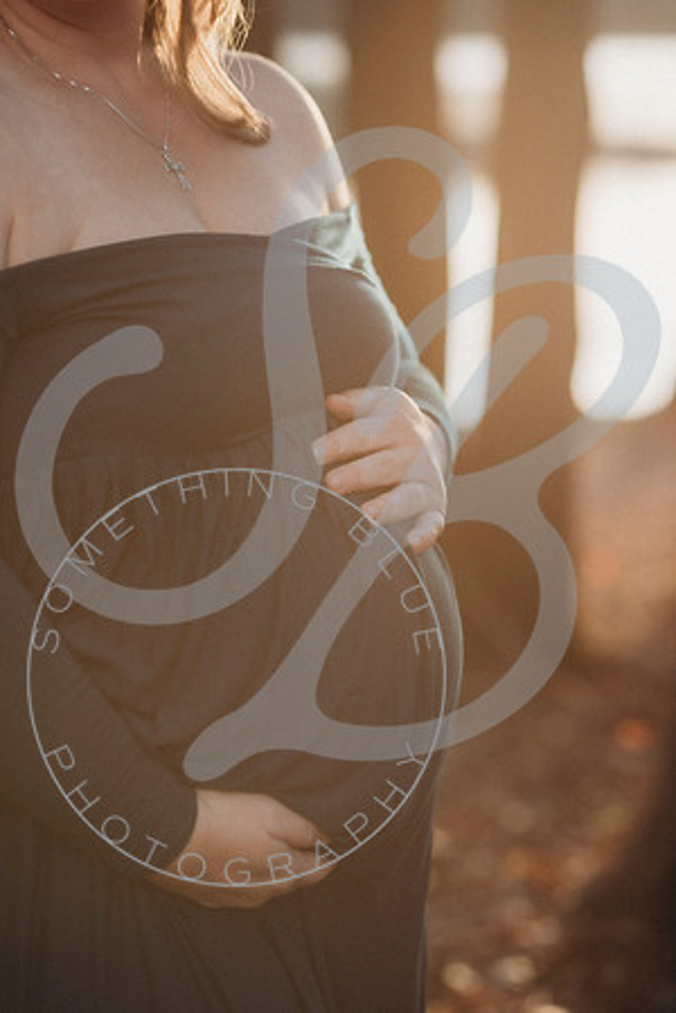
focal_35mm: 85
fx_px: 2394
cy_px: 506
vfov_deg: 23.9
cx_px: 338
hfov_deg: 16.1
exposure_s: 1/200
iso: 100
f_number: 2.8
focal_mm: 85
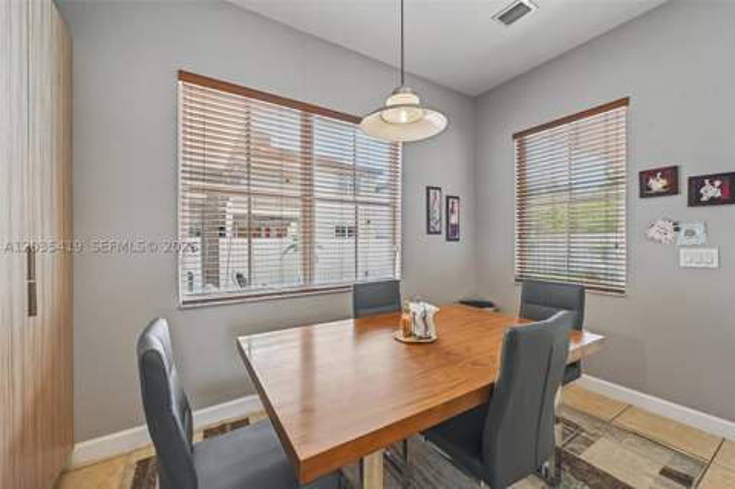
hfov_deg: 104.3
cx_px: 368
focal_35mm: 14
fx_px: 286
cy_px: 244
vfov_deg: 81.1
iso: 320
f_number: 9
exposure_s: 1/250
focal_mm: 14
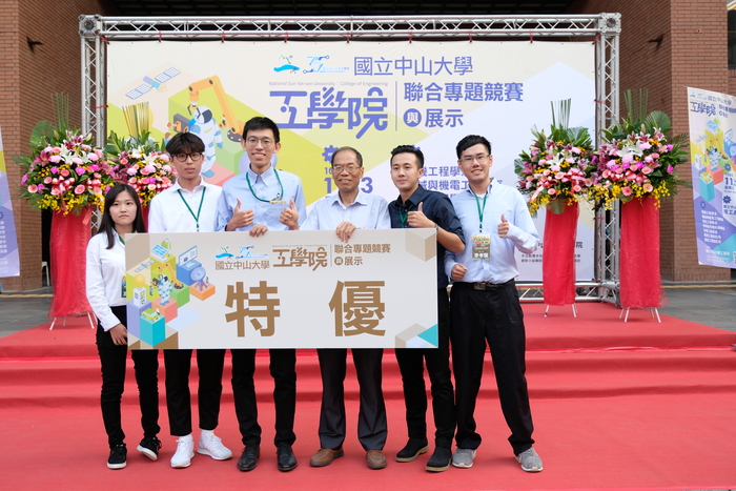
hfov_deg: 53.1
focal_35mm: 36
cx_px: 368
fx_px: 736
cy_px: 246
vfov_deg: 36.9
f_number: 2.8
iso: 320
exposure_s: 1/250
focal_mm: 24.2
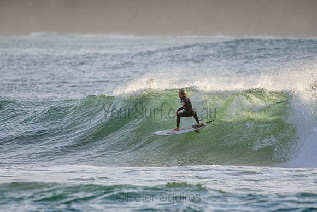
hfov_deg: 2.7
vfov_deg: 1.8
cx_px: 158
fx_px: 6605
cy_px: 106
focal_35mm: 750
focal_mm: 500
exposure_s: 1/2000
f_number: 5.6
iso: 500
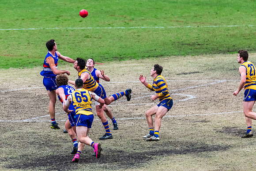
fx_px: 3440
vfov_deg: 2.8
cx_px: 109
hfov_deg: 4.3
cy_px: 81
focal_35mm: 484
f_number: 6
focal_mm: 420
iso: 2800
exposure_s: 1/1000
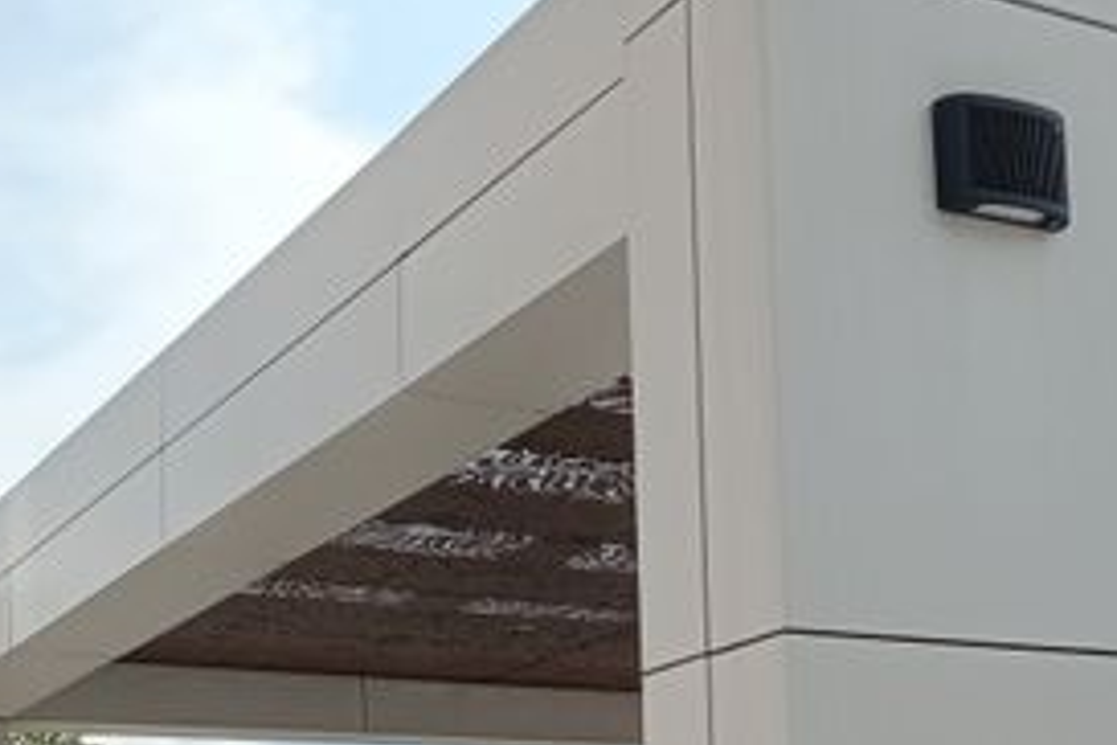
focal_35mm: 71
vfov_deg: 18.1
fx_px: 2203
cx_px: 798
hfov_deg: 28.2
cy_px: 937
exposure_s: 1/1992
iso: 104
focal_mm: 3.98
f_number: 1.8
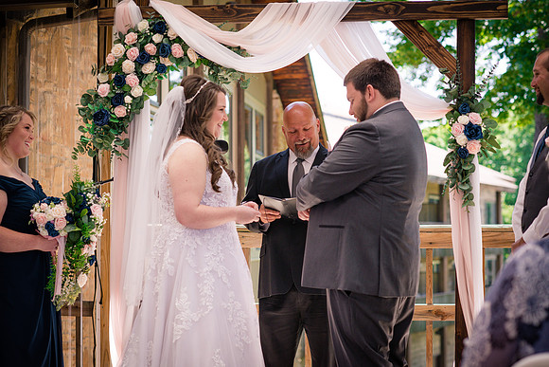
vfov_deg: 16.1
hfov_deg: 23.9
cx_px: 274
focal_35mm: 85
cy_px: 184
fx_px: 1296
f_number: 3.5
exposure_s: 1/800
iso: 400
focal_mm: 85
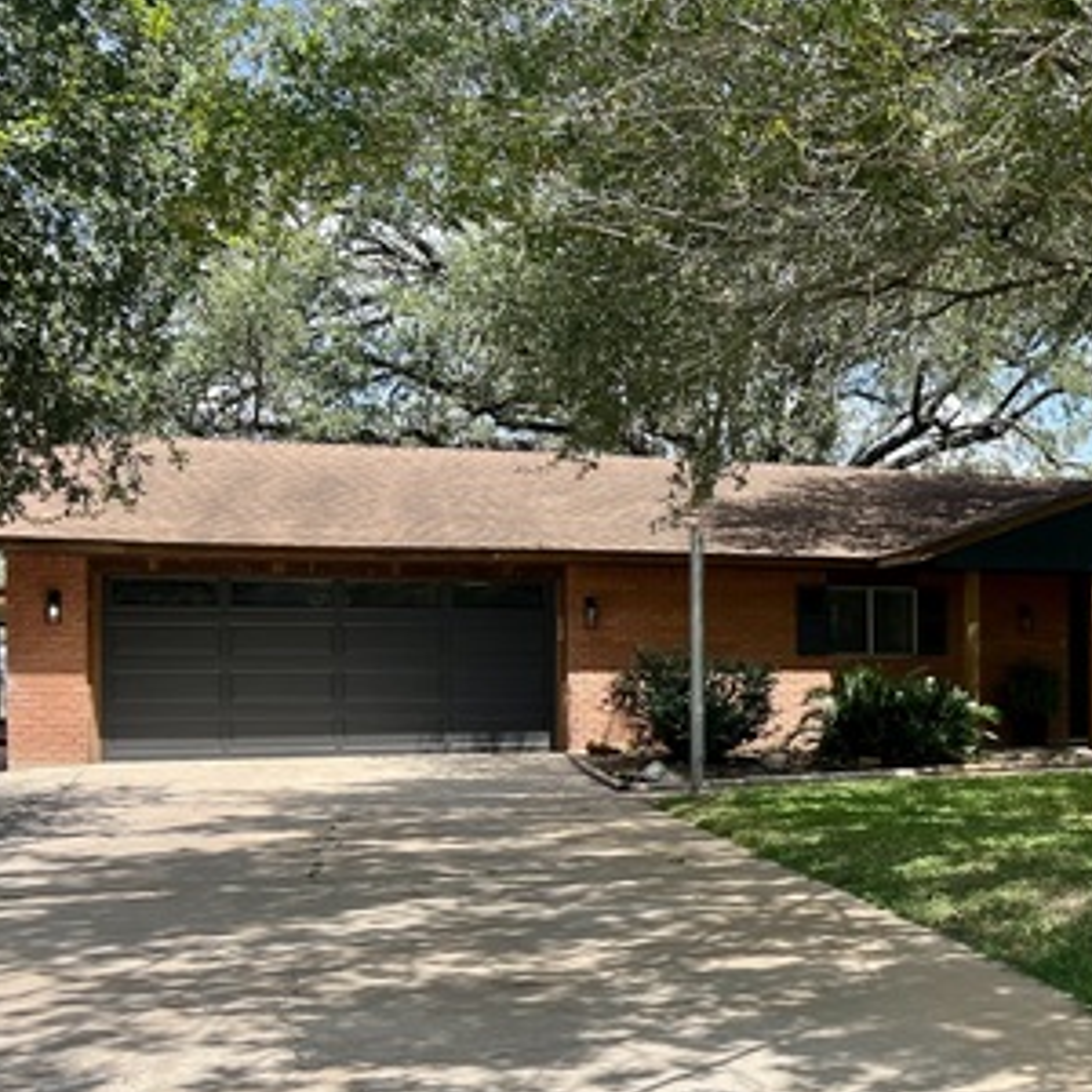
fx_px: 1749
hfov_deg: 32.1
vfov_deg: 34.5
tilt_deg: -1.6
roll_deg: -0.8
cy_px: 677
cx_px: 1081
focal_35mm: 49
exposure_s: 1/1698
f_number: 1.5
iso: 50
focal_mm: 5.7
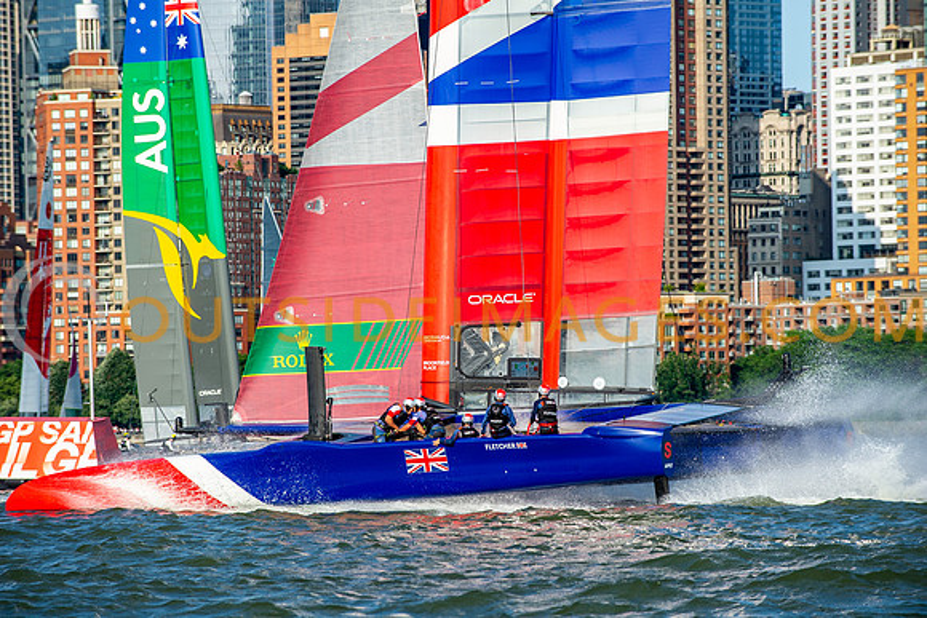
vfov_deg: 6.9
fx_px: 5158
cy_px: 309
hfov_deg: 10.3
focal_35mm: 200
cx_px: 464
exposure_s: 1/1600
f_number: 5.6
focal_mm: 200
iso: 400
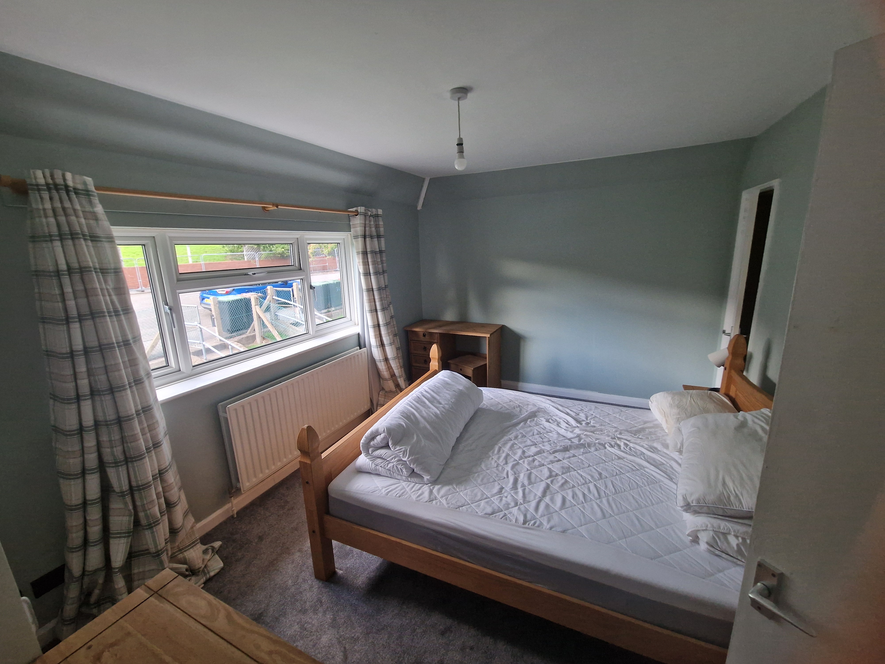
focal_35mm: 13
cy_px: 332
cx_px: 442
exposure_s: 1/60
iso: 320
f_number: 2.2
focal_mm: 2.2
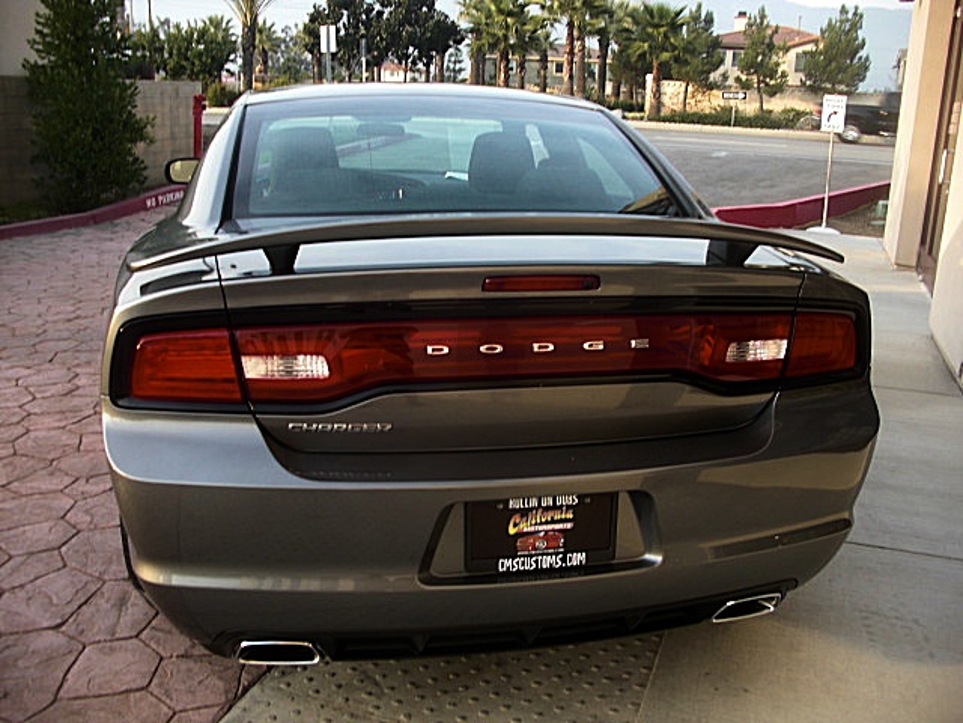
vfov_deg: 39.7
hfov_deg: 51.4
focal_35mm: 36
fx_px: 1002
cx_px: 482
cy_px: 362
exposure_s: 1/80
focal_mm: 6.3
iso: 50
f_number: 2.8
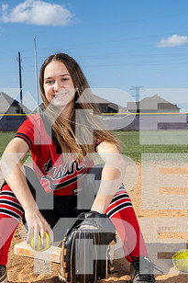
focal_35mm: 60
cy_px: 182
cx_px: 67
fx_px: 470
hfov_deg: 22.5
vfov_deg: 33.2
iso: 64
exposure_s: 1/250
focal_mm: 41
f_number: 8
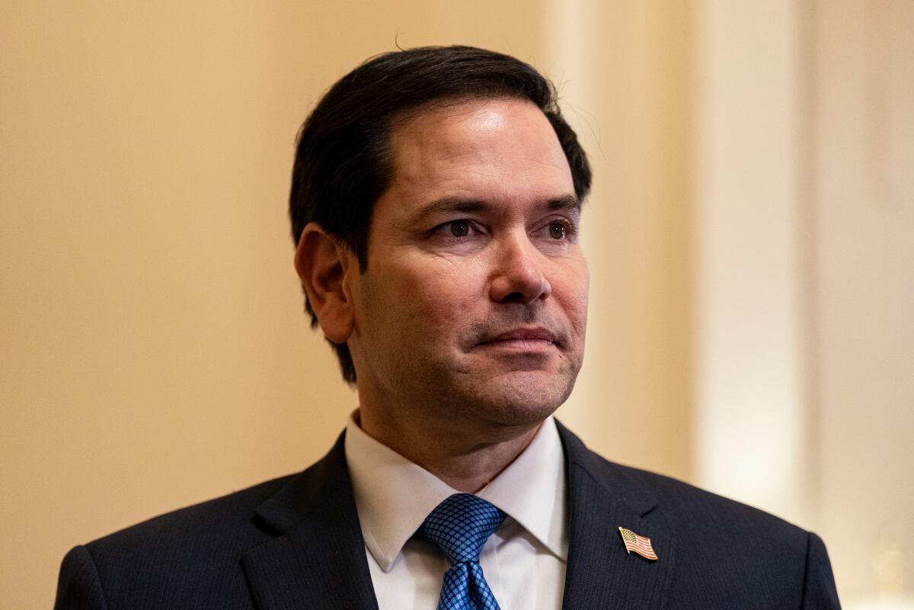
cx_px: 457
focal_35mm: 109
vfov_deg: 12.6
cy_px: 305
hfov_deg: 18.8
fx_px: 2767
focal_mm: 109
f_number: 2.8
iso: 5000
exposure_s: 1/200
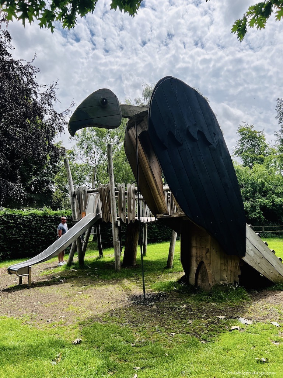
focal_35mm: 26
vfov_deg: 67.3
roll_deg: +0.3
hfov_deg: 53.1
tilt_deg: +6.9
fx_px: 283
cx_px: 142
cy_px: 189
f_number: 1.5
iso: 50
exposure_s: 1/3356
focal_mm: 5.7
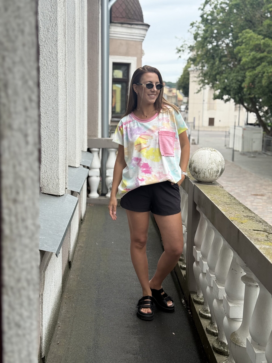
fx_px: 503
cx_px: 136
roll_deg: -0.6
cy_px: 182
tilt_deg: -8.0
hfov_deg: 30.3
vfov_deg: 39.7
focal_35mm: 48
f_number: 1.78
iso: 64
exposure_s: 1/1456
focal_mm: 6.76
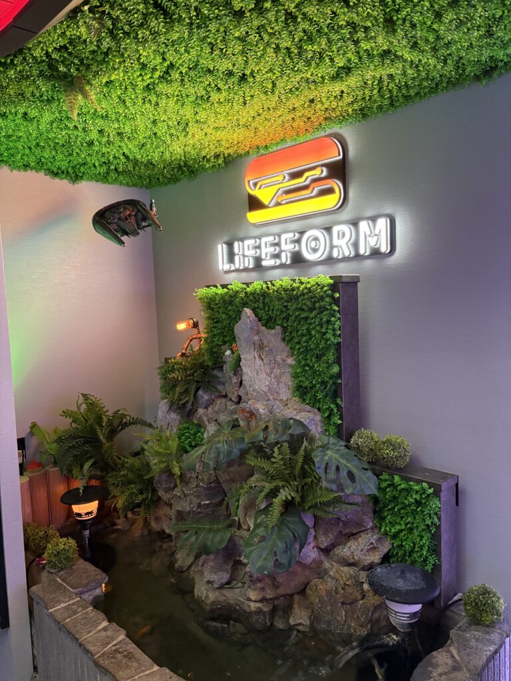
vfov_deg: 67.3
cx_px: 256
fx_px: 512
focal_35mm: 26
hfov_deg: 53.1
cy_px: 340
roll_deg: +1.8
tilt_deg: -3.4
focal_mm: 5.96
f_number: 1.6
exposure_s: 1/60
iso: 400
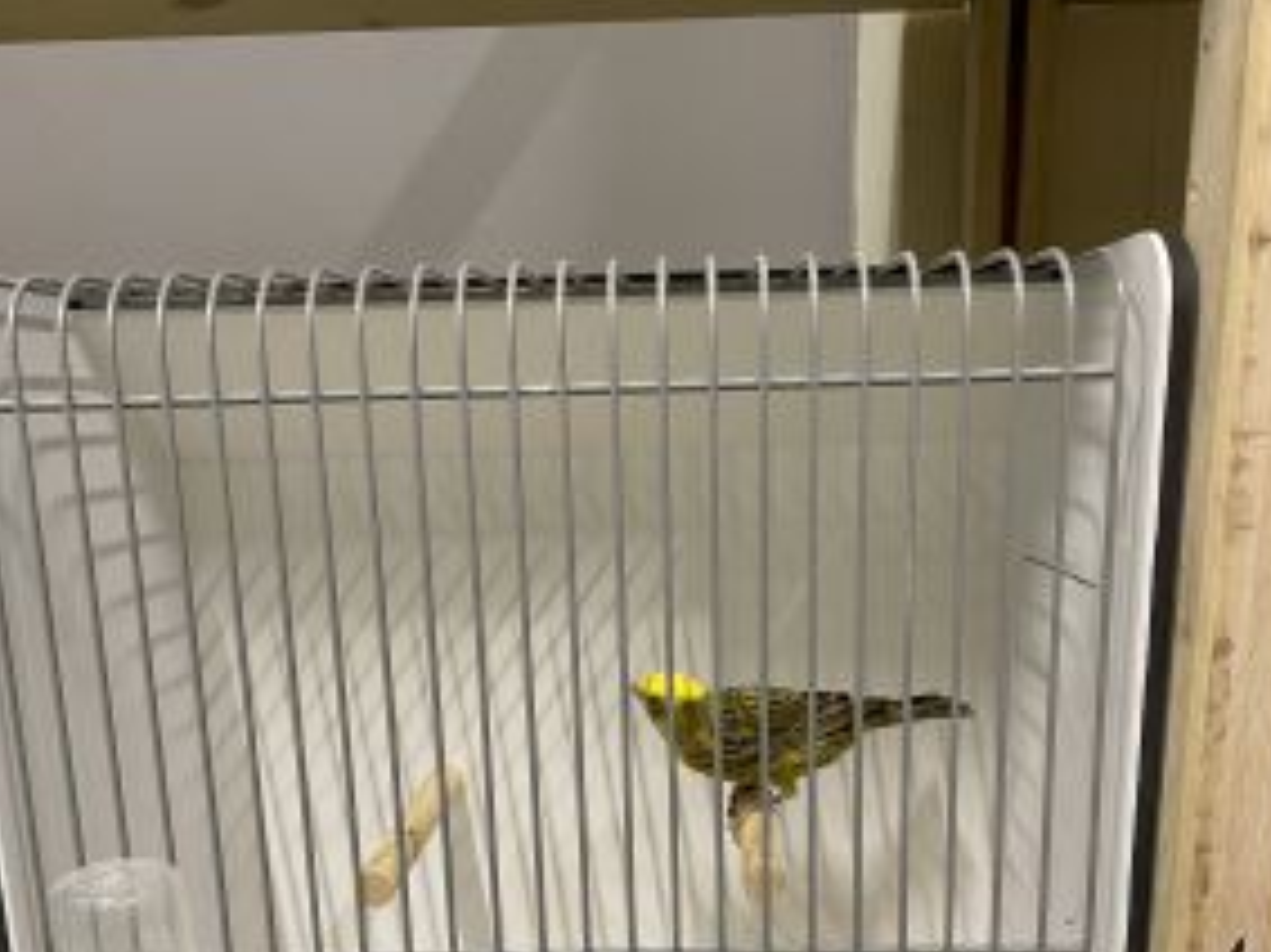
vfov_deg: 37.0
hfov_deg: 50.2
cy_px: 788
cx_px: 642
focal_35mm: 37
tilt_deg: -15.2
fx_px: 1358
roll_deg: +2.1
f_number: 1.8
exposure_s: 1/50
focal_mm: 4.25
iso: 100
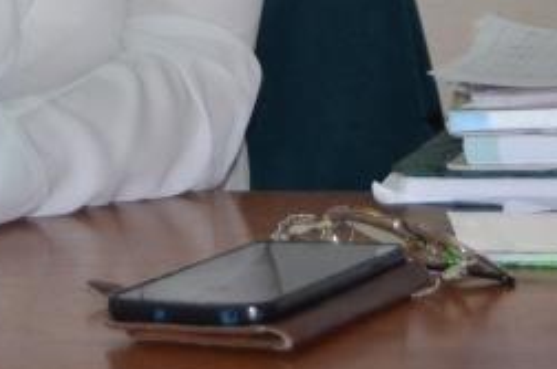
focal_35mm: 232
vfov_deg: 5.8
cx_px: -139
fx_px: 3583
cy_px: -283
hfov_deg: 8.8
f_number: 4.8
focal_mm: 38
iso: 800
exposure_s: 1/200
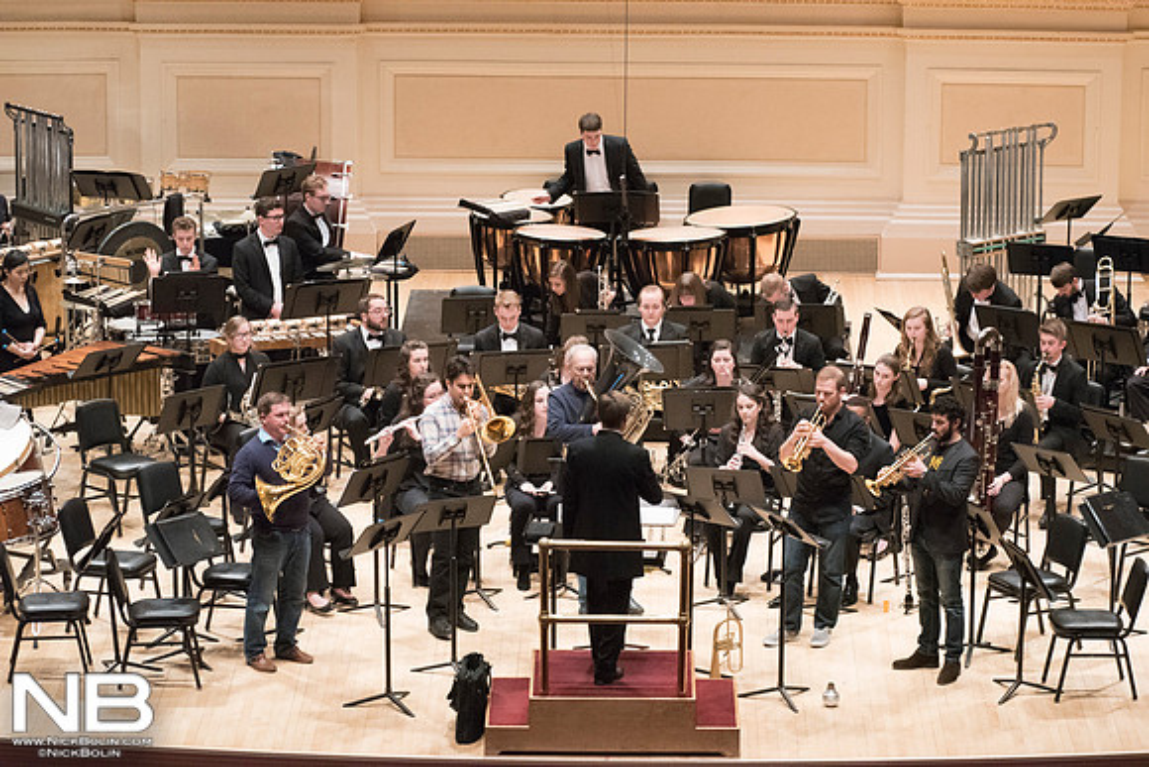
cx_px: 574
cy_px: 384
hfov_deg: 14.7
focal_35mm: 140
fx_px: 4469
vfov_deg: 9.8
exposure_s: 1/160
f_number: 6.3
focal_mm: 140
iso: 12800
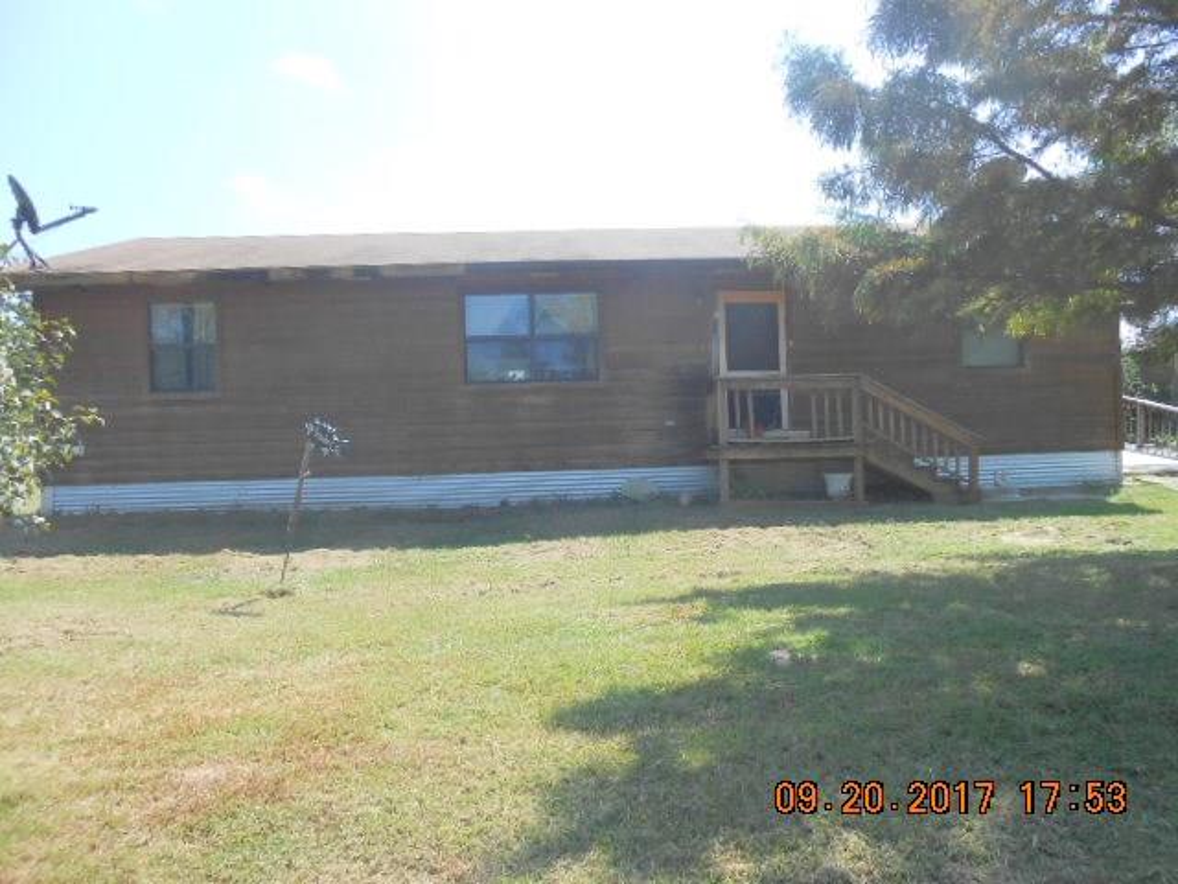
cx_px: 589
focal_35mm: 26
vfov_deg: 53.1
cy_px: 442
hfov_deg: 67.3
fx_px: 885
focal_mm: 4.6
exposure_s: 1/320
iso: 80
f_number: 3.5
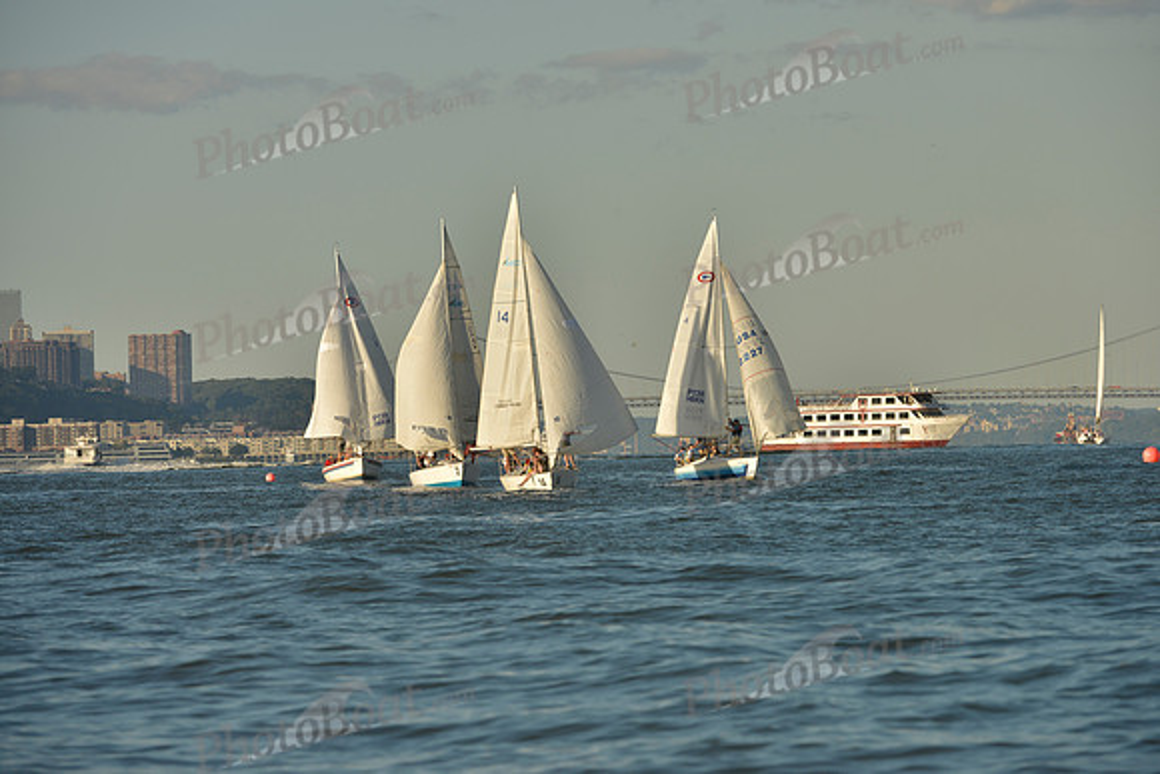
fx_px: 7090
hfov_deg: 9.4
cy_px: 387
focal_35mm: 220
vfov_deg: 6.2
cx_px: 580
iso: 200
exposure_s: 1/1000
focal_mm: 220
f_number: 8
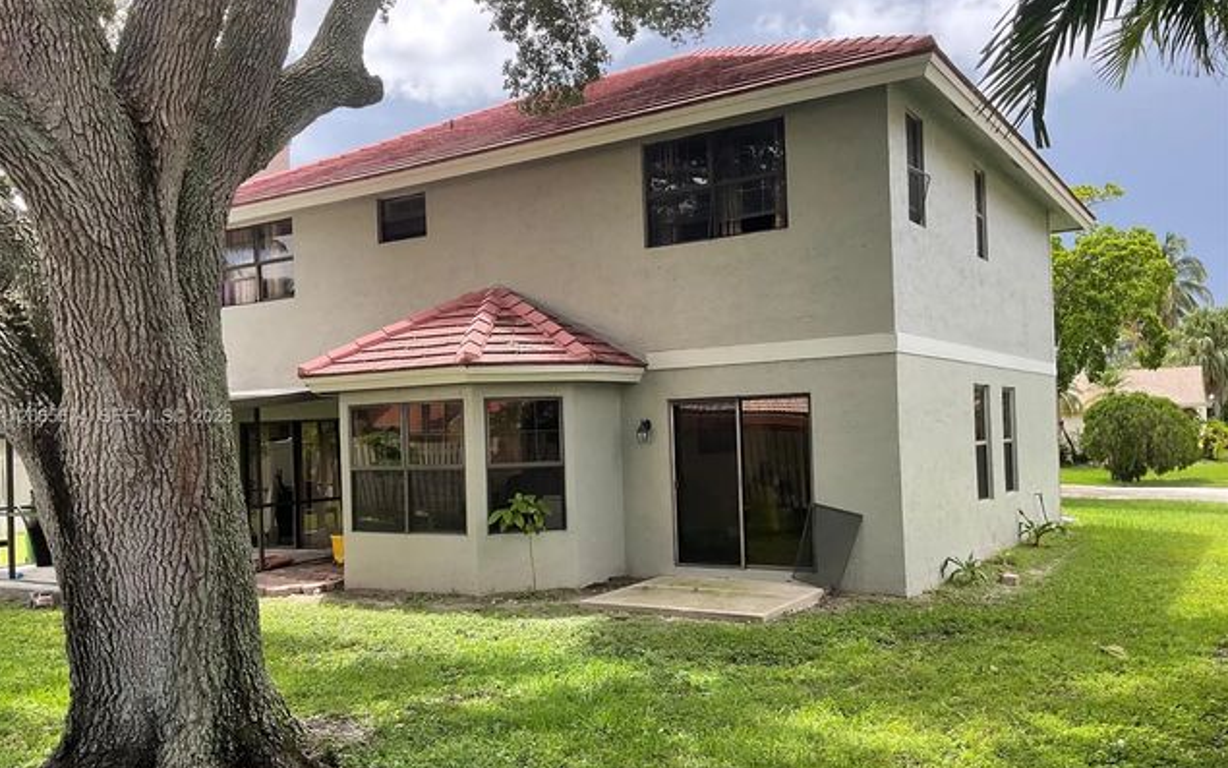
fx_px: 1038
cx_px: 611
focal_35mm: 31
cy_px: 418
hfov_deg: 61.2
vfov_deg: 40.6
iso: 16
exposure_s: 1/370
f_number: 1.8
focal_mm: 3
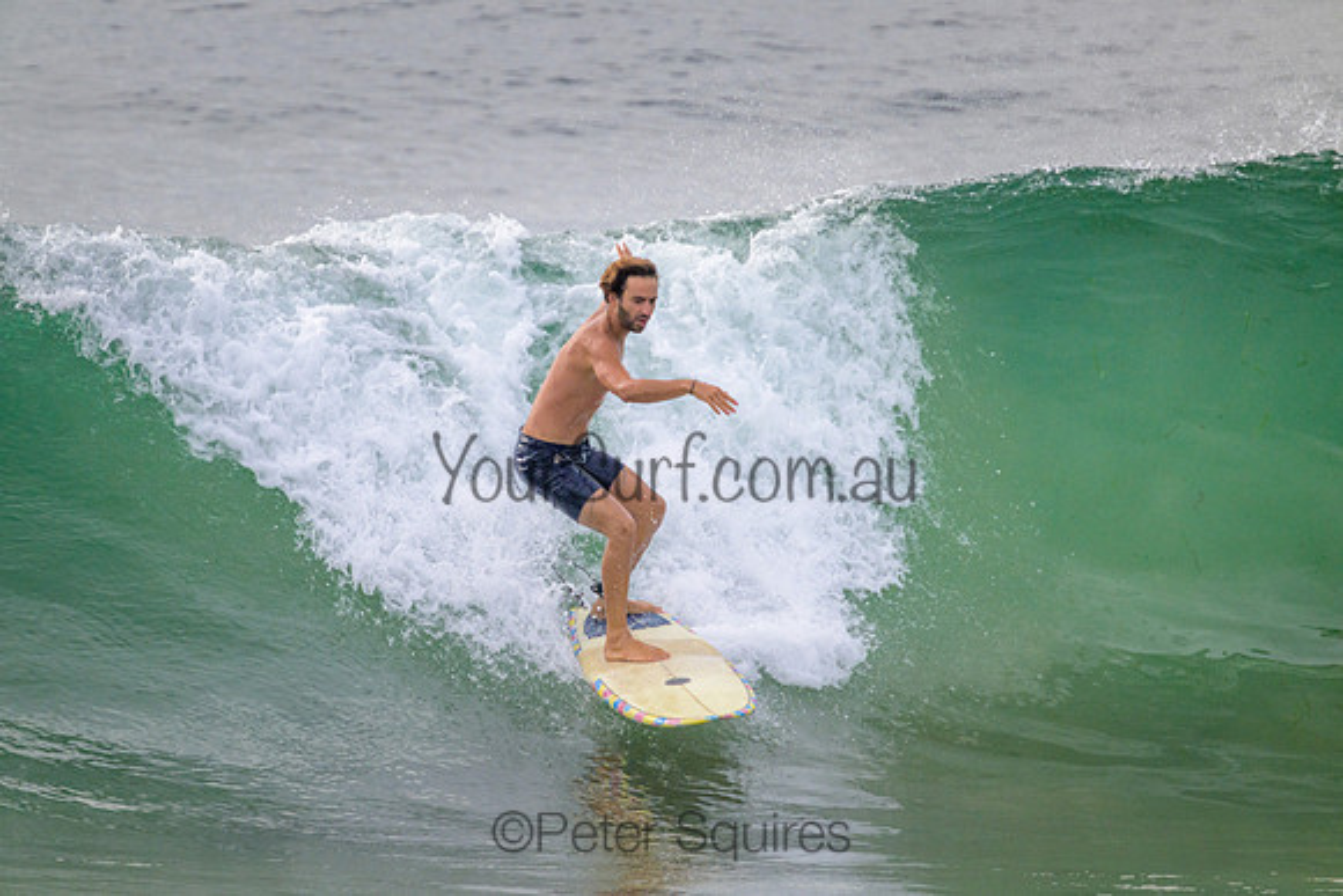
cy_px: 448
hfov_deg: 2.6
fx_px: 29850
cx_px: 672
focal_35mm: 800
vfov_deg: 1.7
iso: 800
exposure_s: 1/2000
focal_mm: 800
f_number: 11
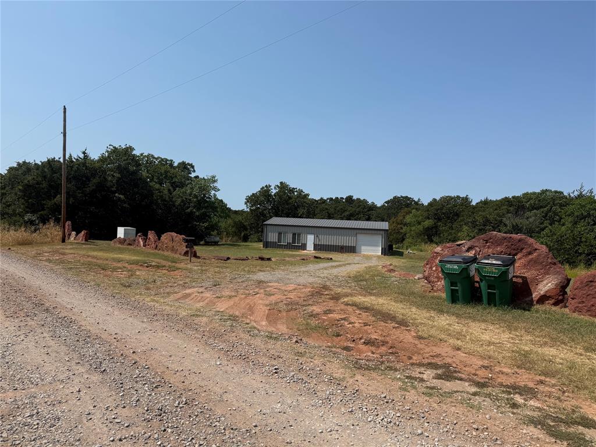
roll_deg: -3.1
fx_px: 413
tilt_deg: -0.3
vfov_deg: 56.8
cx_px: 298
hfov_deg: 71.6
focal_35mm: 24
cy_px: 224
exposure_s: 1/7353
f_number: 1.78
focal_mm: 6.76
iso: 80
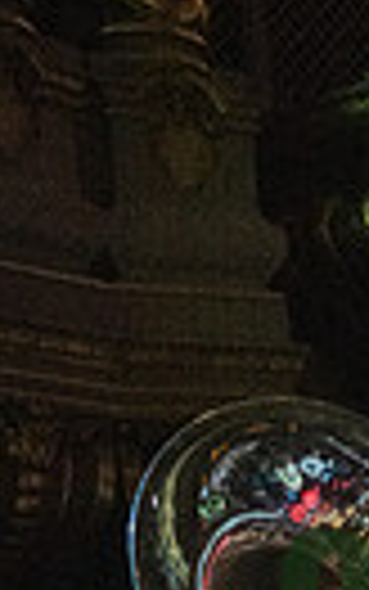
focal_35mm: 84
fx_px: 1350
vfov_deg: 23.1
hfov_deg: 14.9
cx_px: 482
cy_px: 653
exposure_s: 1/500
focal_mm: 24
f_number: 2.8
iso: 20000
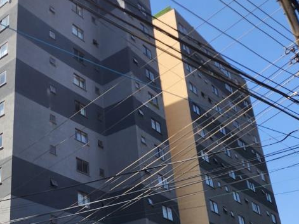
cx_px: 29
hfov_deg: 35.9
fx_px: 432
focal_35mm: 50
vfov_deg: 28.8
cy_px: 161
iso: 12
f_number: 1.8
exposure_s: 1/631
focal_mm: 6.4
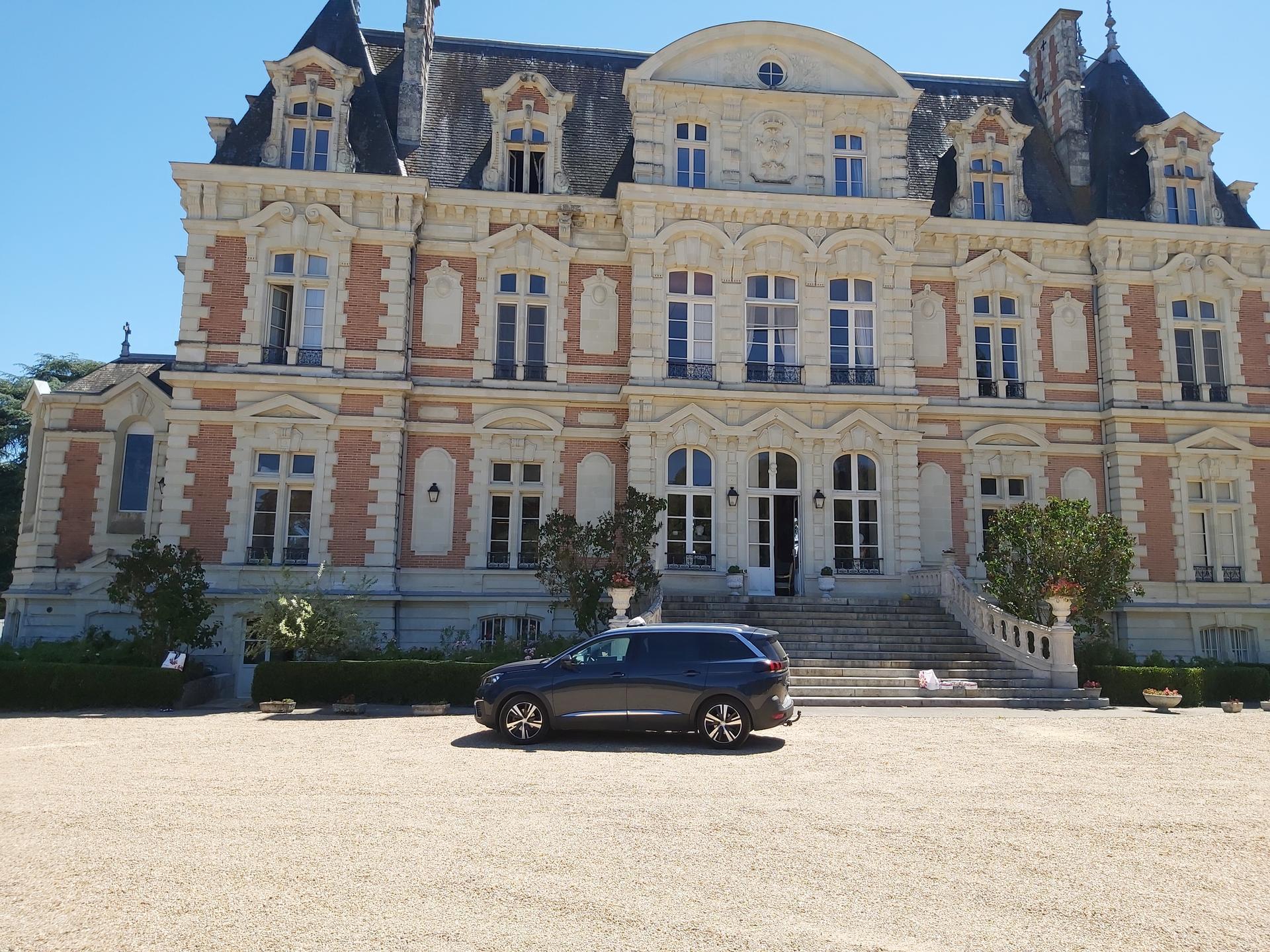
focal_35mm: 26
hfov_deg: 67.3
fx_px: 954
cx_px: 635
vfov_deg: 53.1
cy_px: 476
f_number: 1.7
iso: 64
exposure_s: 1/1239
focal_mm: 3.92
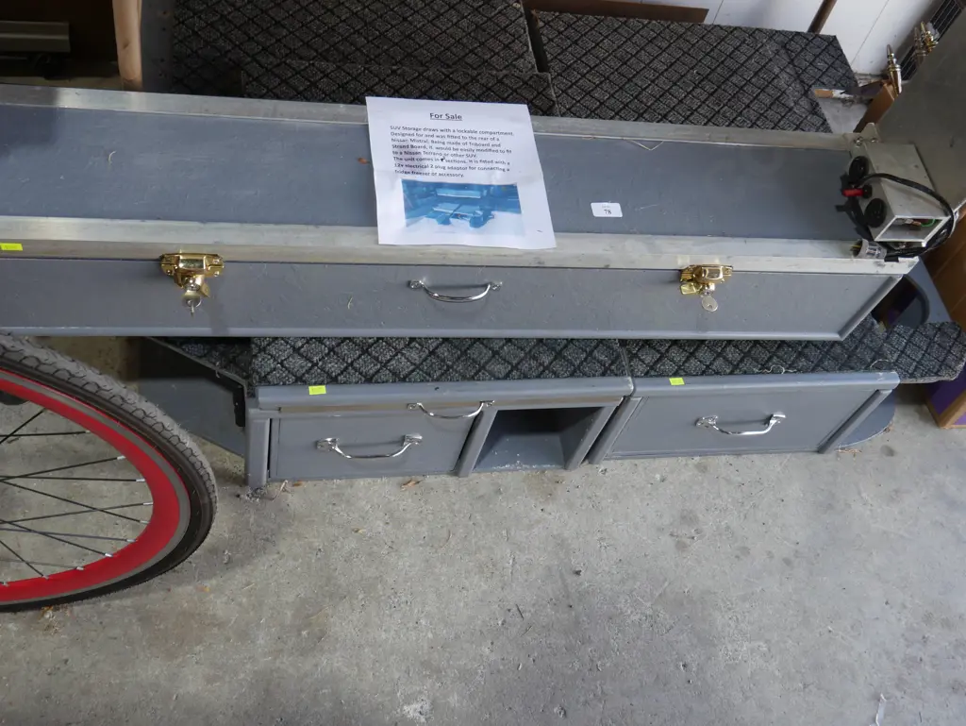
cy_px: 363
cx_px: 483
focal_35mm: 34
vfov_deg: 41.8
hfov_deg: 53.9
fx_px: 949
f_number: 4
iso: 200
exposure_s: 1/100
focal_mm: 17
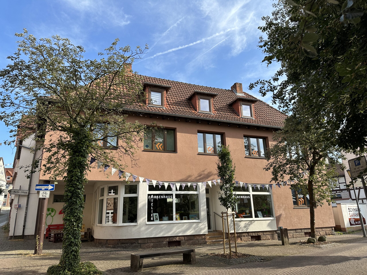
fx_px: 254
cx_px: 184
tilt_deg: +16.6
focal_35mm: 24
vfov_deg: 56.8
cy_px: 138
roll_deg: +1.8
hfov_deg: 71.6
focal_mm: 6.86
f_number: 1.78
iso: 80
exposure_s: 1/1639
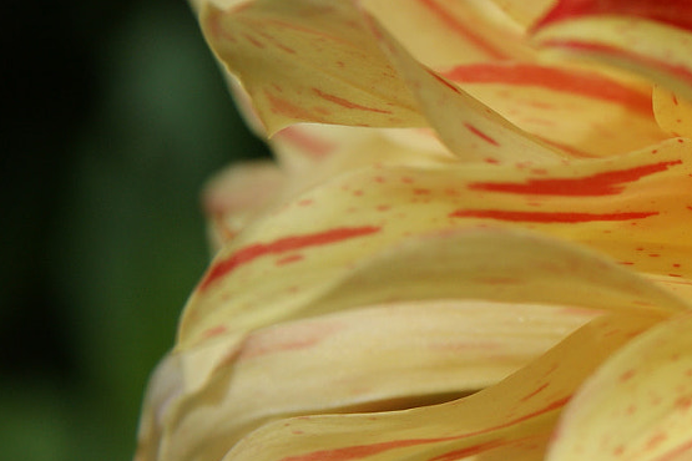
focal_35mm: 121
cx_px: 890
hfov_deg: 16.1
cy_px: 204
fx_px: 2326
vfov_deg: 11.3
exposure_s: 1/1000
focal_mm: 28
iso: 100
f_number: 5.6
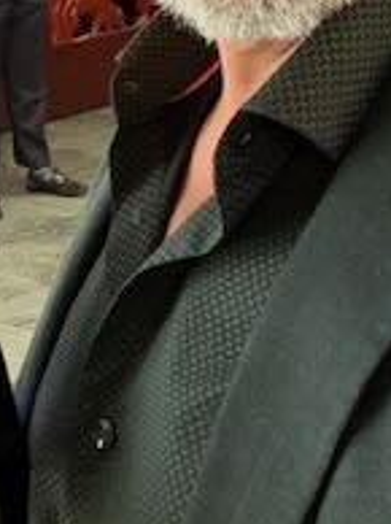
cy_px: -49
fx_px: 1494
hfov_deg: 14.8
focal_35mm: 99
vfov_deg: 19.1
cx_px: 78
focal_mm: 2.71
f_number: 1.9
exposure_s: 1/40
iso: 320
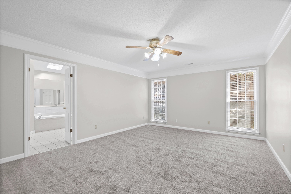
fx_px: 121
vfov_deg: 77.3
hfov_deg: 100.4
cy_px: 97
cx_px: 146
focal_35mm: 15
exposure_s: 1/3
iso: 400
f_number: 5.6
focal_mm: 10
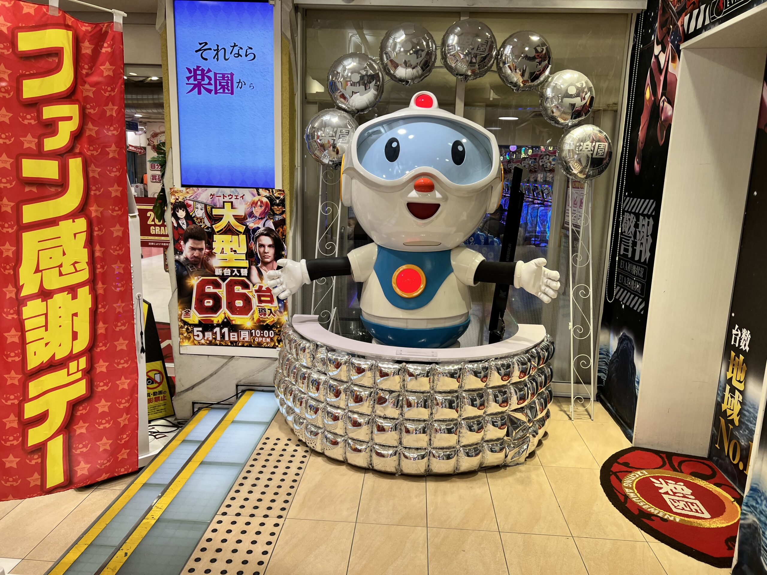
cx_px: 384
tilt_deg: -10.0
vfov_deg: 53.1
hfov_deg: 67.3
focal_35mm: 26
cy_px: 288
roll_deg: -0.4
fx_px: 576
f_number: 1.5
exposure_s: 1/121
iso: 32
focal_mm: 5.7
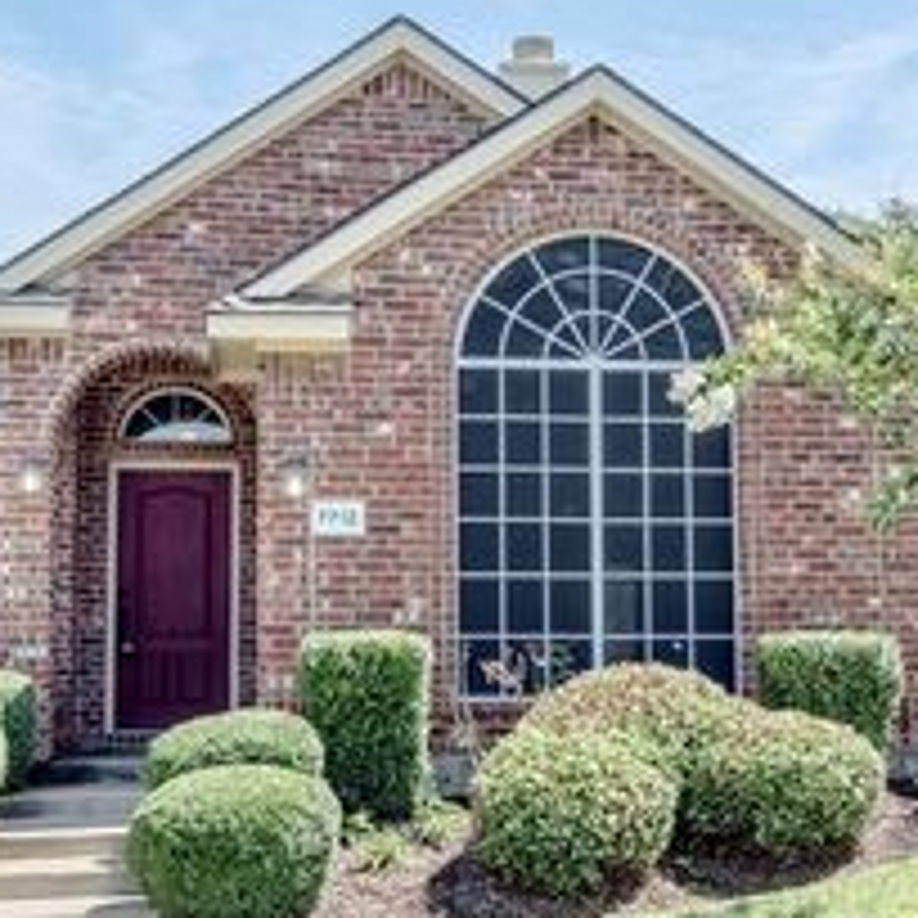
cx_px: 454
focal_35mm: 56
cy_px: 506
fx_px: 1680
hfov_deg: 30.6
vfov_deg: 30.5
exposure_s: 1/160
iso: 100
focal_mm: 18
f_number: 8
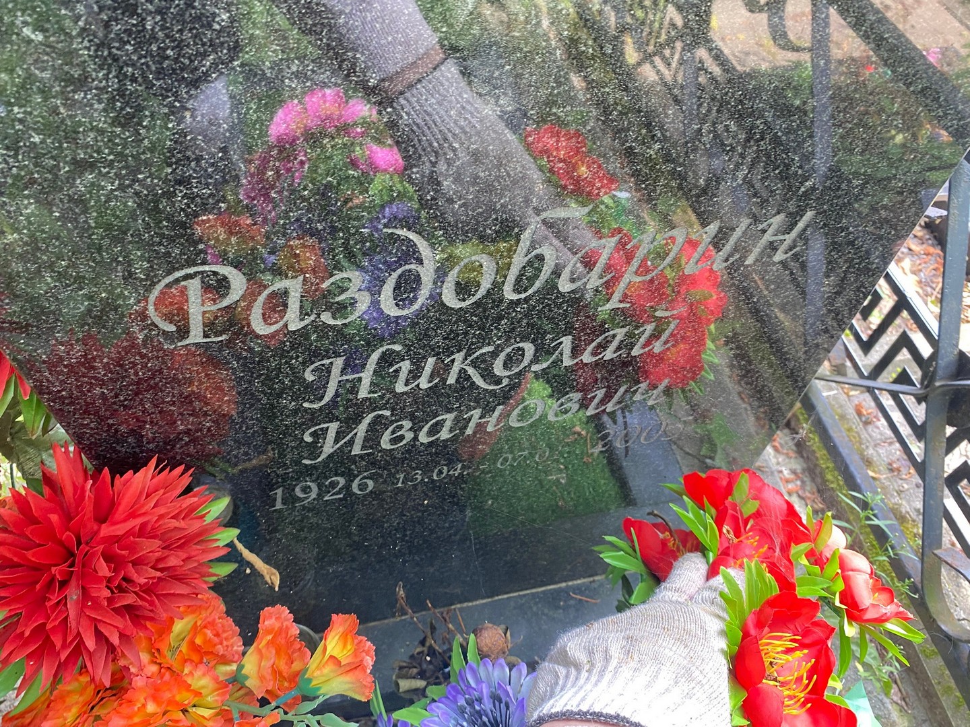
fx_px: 729
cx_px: 485
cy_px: 364
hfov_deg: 67.3
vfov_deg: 53.1
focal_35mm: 26
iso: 125
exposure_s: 1/75
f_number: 1.8
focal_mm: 4.25
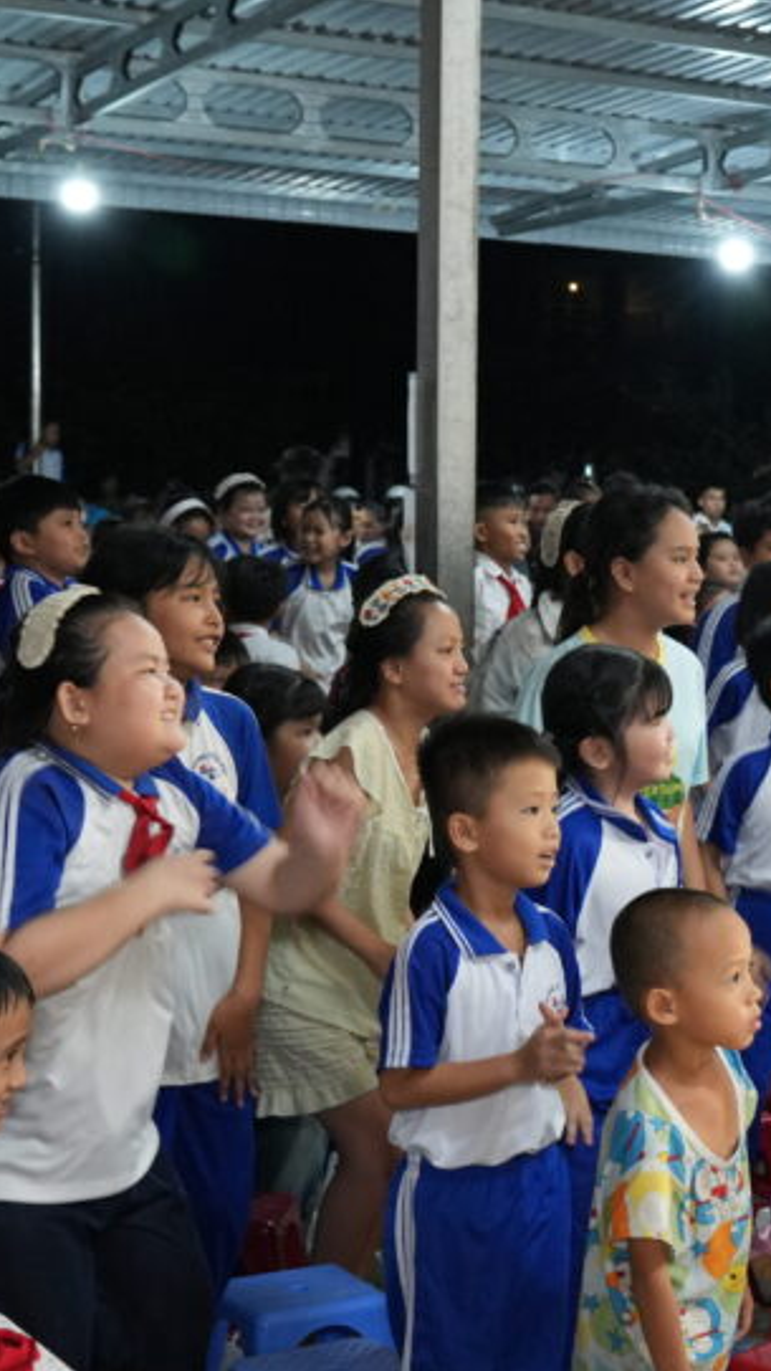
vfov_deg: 31.4
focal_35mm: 67
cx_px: 866
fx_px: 2434
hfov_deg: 17.3
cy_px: 693
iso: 2500
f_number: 4
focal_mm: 28
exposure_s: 1/100
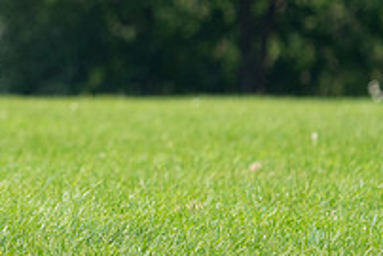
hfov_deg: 2.9
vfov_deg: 2.0
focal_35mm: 698
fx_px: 7431
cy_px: -62
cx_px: -40
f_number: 5.6
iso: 1600
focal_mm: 243
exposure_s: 1/4000
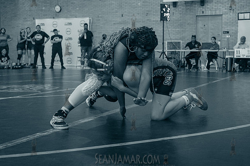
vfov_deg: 25.5
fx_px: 368
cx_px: 149
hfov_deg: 37.4
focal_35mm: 53
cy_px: 87
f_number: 4
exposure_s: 1/400
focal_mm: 35
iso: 5000
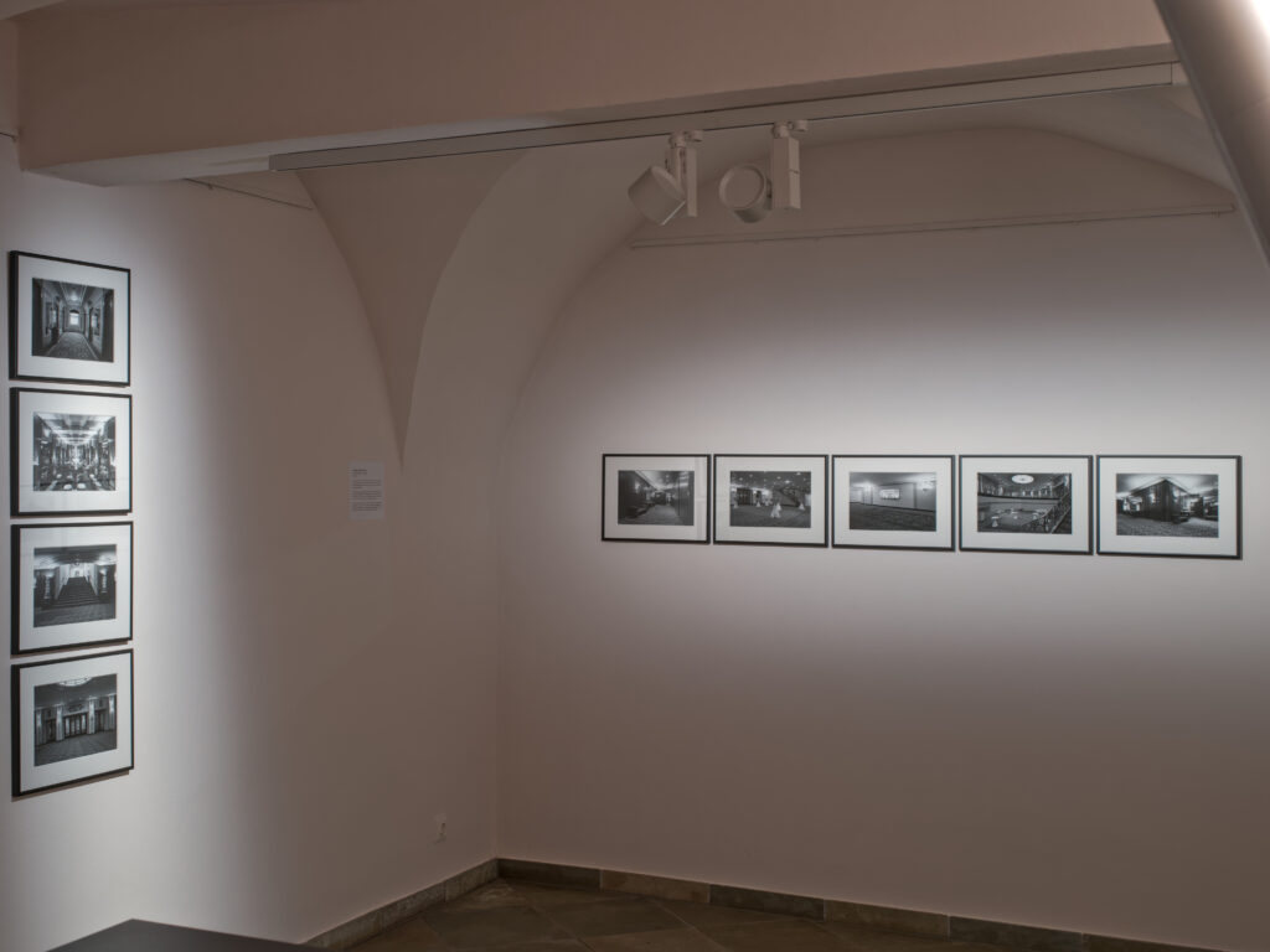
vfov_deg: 32.9
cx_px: 635
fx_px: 1614
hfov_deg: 42.9
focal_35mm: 44
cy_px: 476
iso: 1000
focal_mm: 55
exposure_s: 1/20
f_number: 10
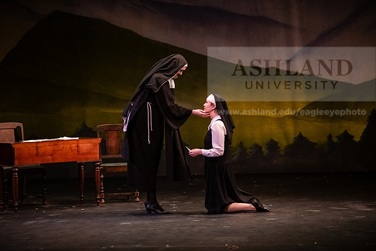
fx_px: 1671
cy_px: 126
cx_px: 188
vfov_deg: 8.6
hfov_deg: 12.8
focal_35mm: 160
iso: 5000
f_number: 2.8
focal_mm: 160
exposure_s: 1/200
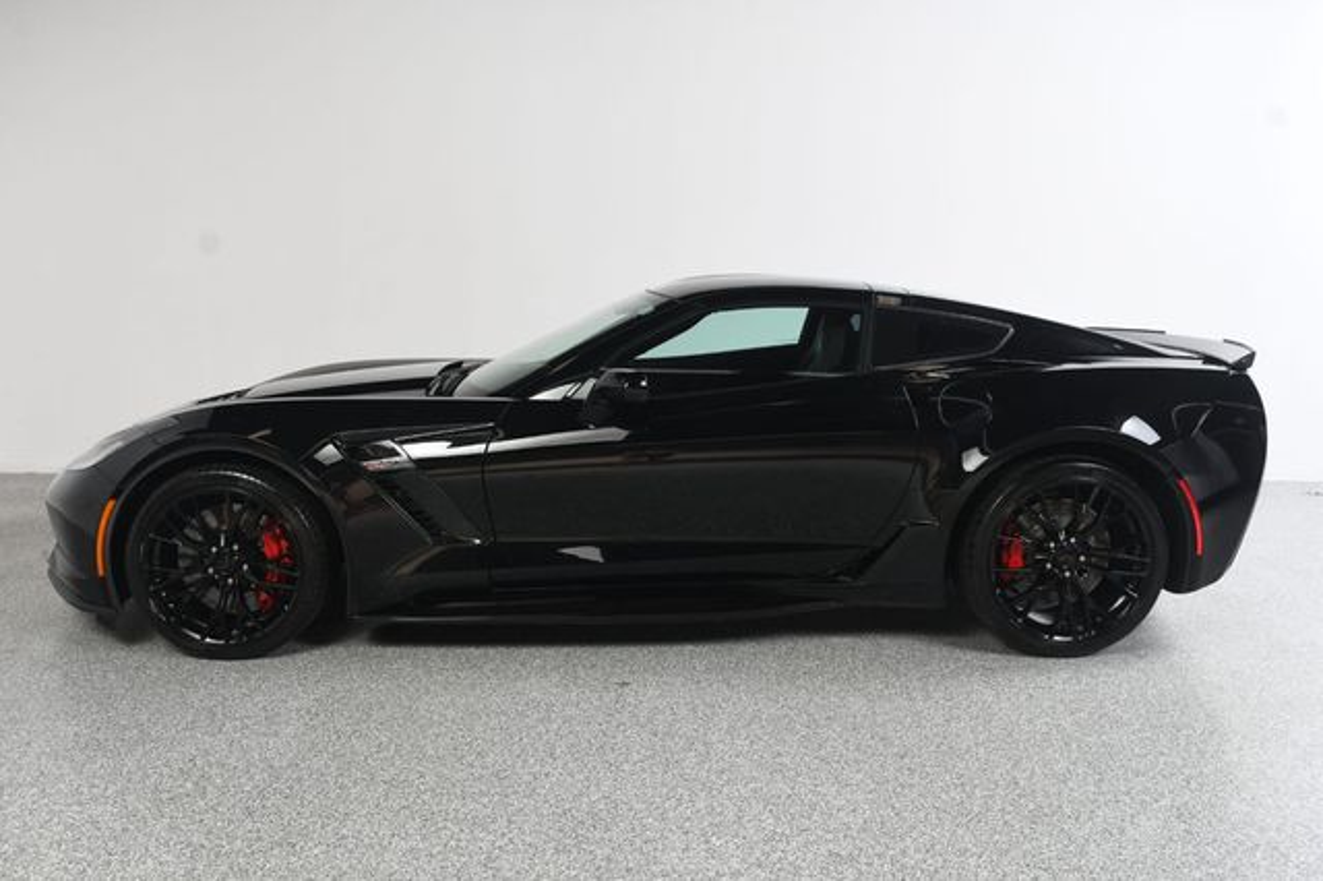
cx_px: 662
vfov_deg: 39.9
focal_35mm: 33
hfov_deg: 57.2
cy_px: 440
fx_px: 1212
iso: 100
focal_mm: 22
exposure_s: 1/160
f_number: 7.1
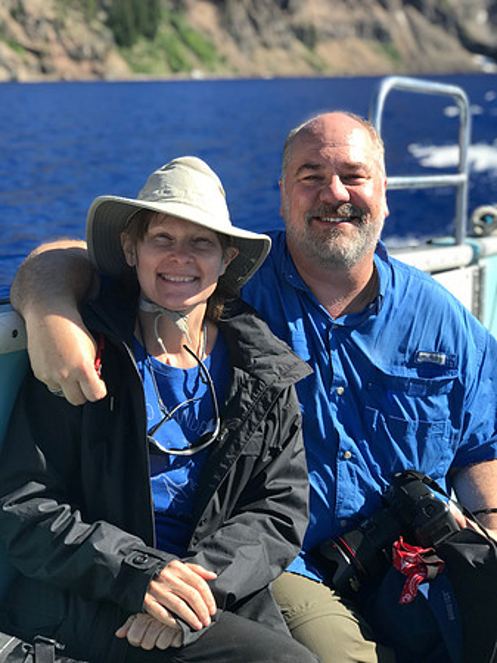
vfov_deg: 33.8
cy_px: 332
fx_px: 1092
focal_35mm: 57
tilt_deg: -13.1
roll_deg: +2.3
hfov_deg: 25.6
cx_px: 248
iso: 20
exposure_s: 1/418
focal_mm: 6.6
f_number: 2.8
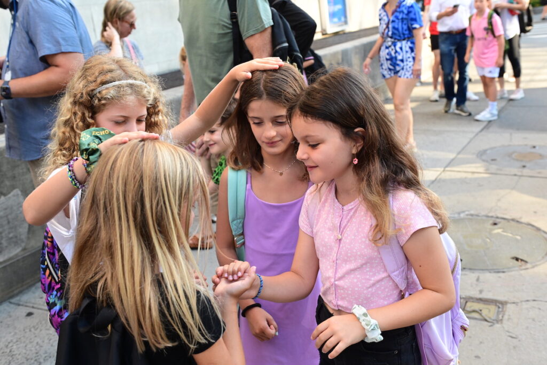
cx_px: 274
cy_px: 182
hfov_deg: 48.5
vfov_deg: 33.4
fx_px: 608
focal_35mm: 40
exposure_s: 1/640
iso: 2000
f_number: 4.5
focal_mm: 40
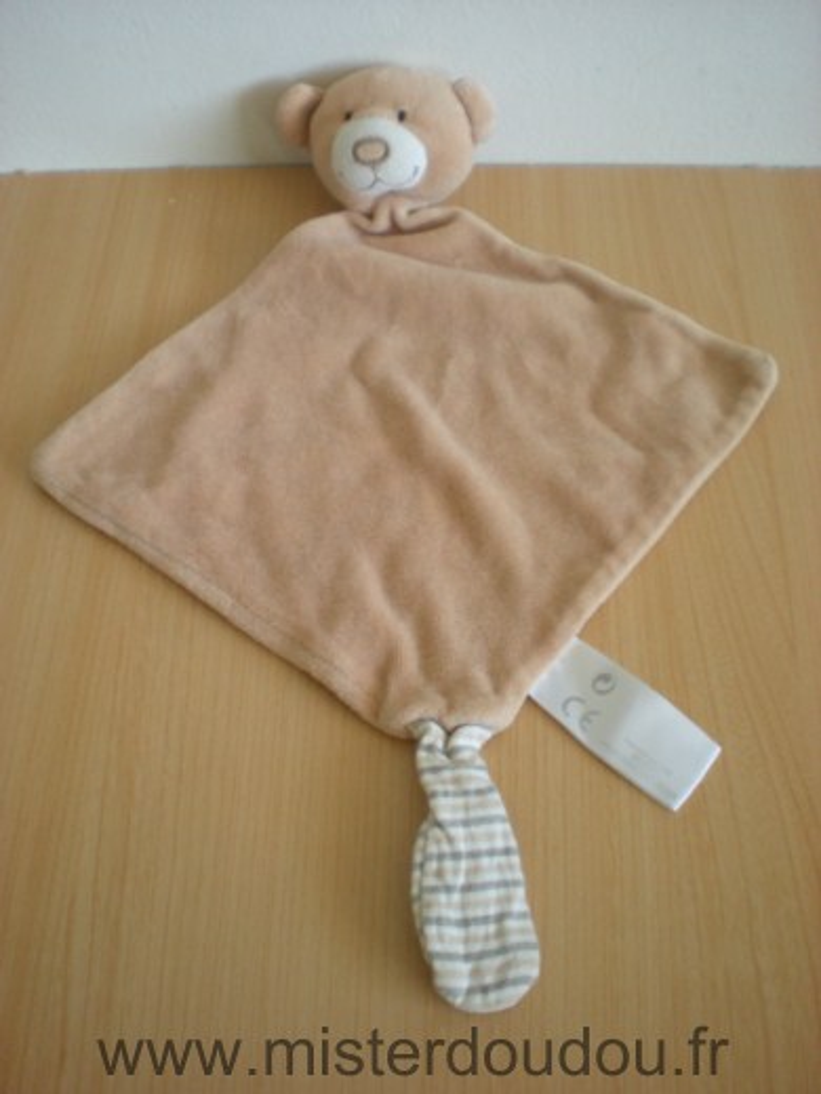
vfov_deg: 49.0
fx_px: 1202
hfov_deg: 37.7
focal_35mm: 38
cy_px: 547
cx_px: 410
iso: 200
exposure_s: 1/43.7
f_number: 3.1
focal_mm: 6.3
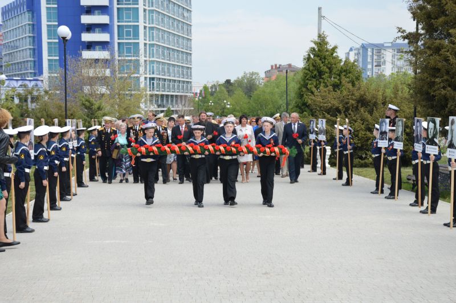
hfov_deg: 27.0
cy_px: 152
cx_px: 228
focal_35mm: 75
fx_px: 949
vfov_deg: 18.2
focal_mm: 50
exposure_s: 1/200
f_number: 7.1
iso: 100
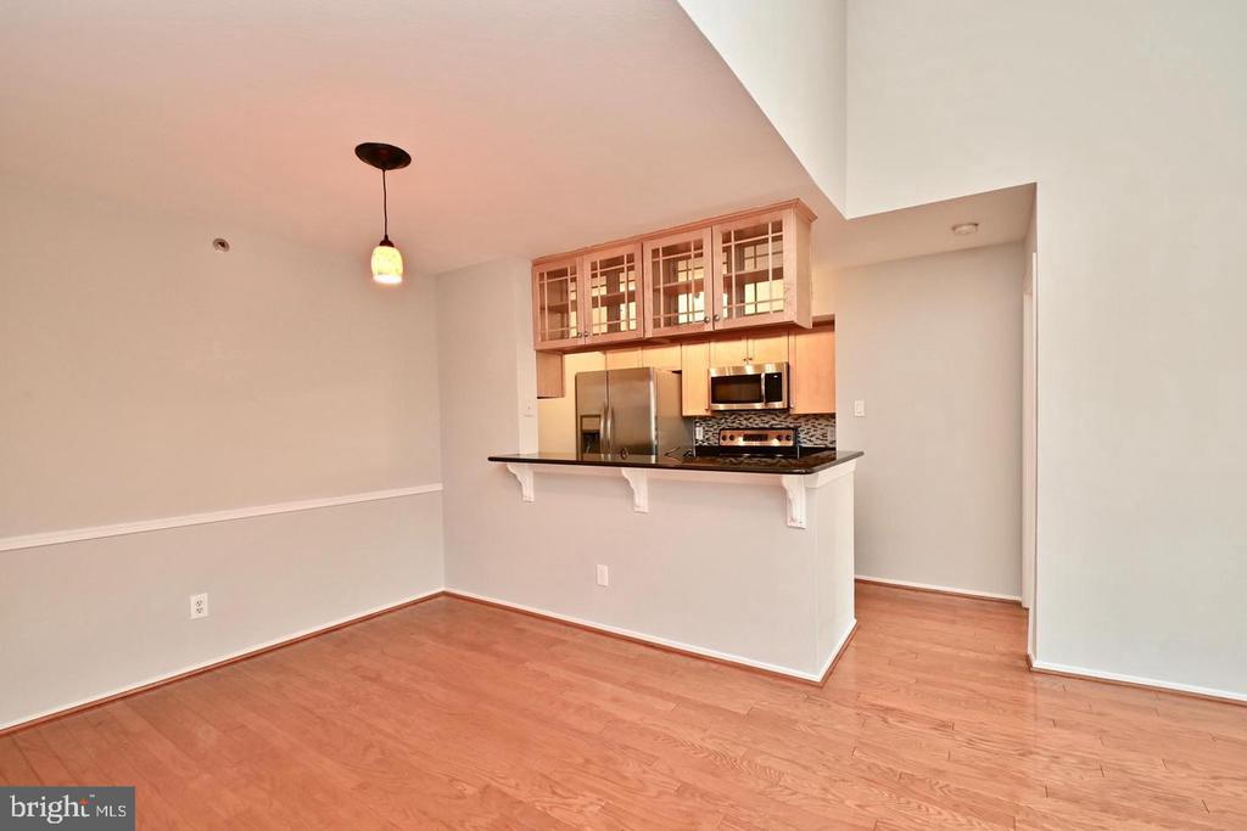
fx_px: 520
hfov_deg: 100.4
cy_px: 416
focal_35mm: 15
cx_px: 624
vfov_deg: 77.3
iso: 320
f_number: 7.1
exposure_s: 1/15
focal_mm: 10
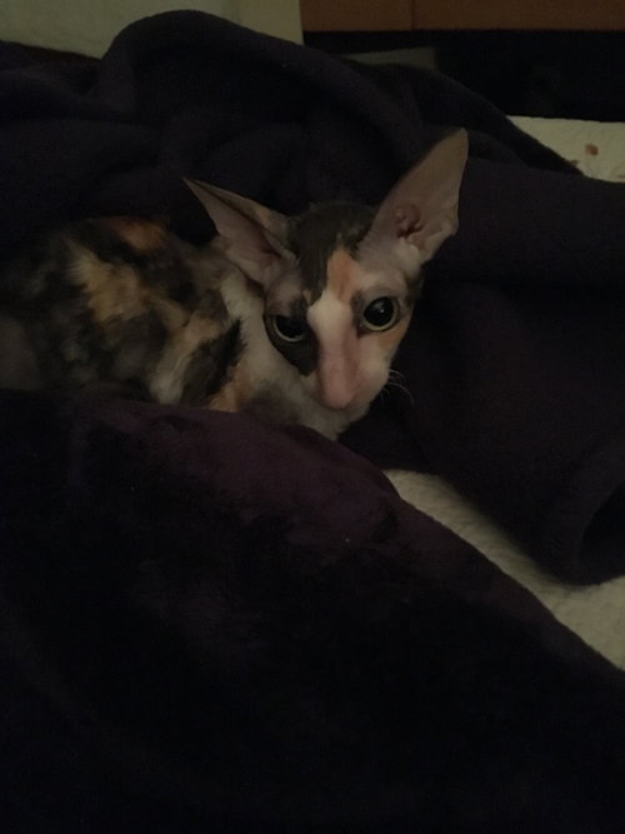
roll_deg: +5.5
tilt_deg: -41.4
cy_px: 417
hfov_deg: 48.2
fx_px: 698
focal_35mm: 29
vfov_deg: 61.7
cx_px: 312
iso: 2000
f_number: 2.2
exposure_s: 1/15
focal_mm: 4.15
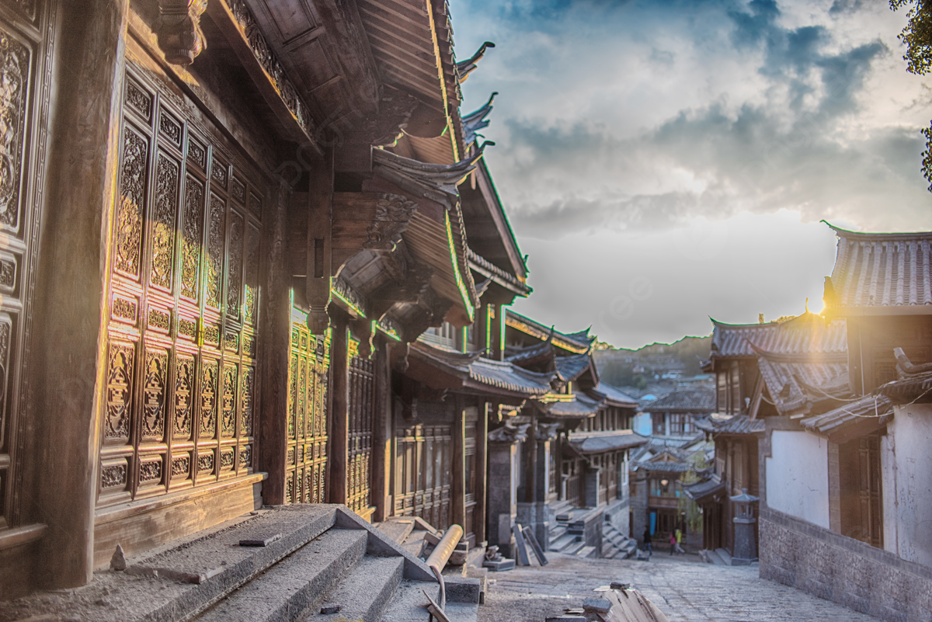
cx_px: 466
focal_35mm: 35
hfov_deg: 54.4
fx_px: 906
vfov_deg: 37.9
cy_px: 311
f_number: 1.8
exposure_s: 1/800
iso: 100
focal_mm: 35
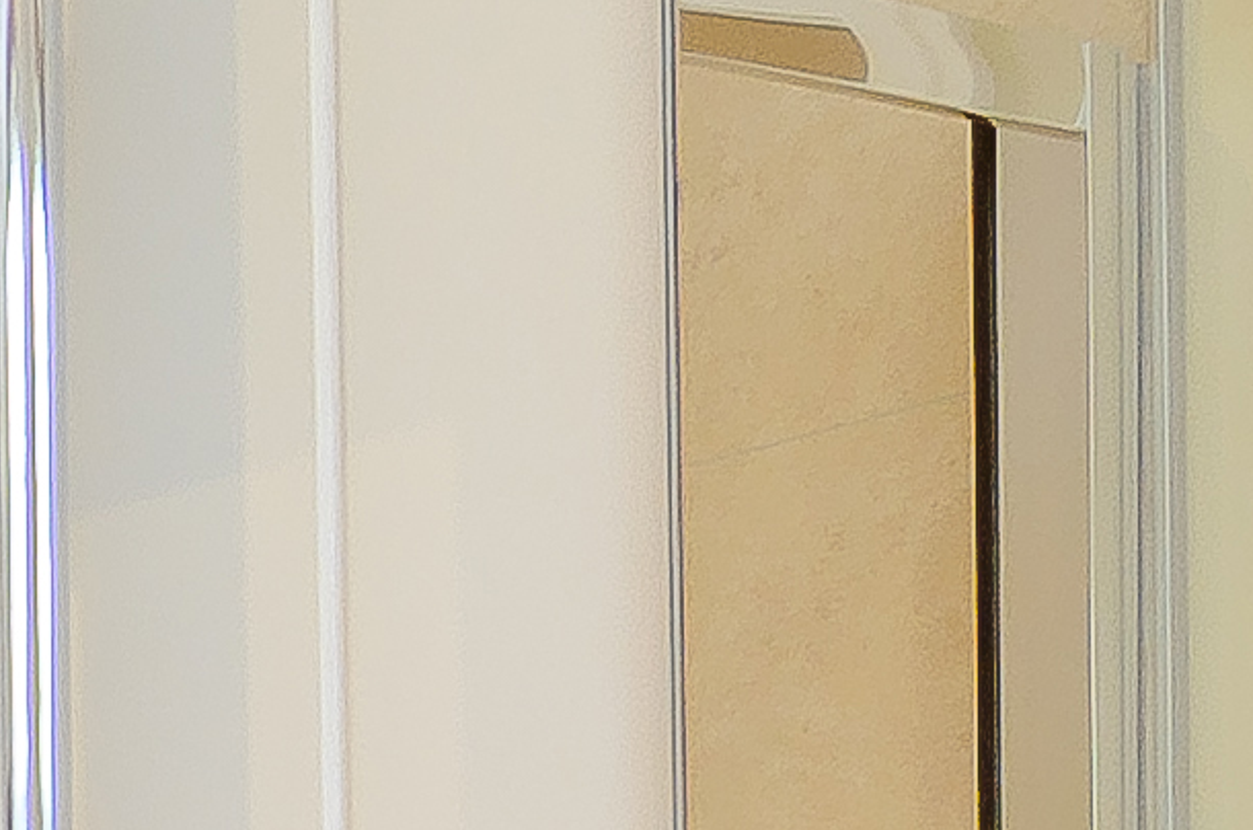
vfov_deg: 9.8
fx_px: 4513
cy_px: 1589
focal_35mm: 130
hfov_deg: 10.9
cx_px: -2440
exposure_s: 1/10
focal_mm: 11
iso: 320
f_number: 5.6
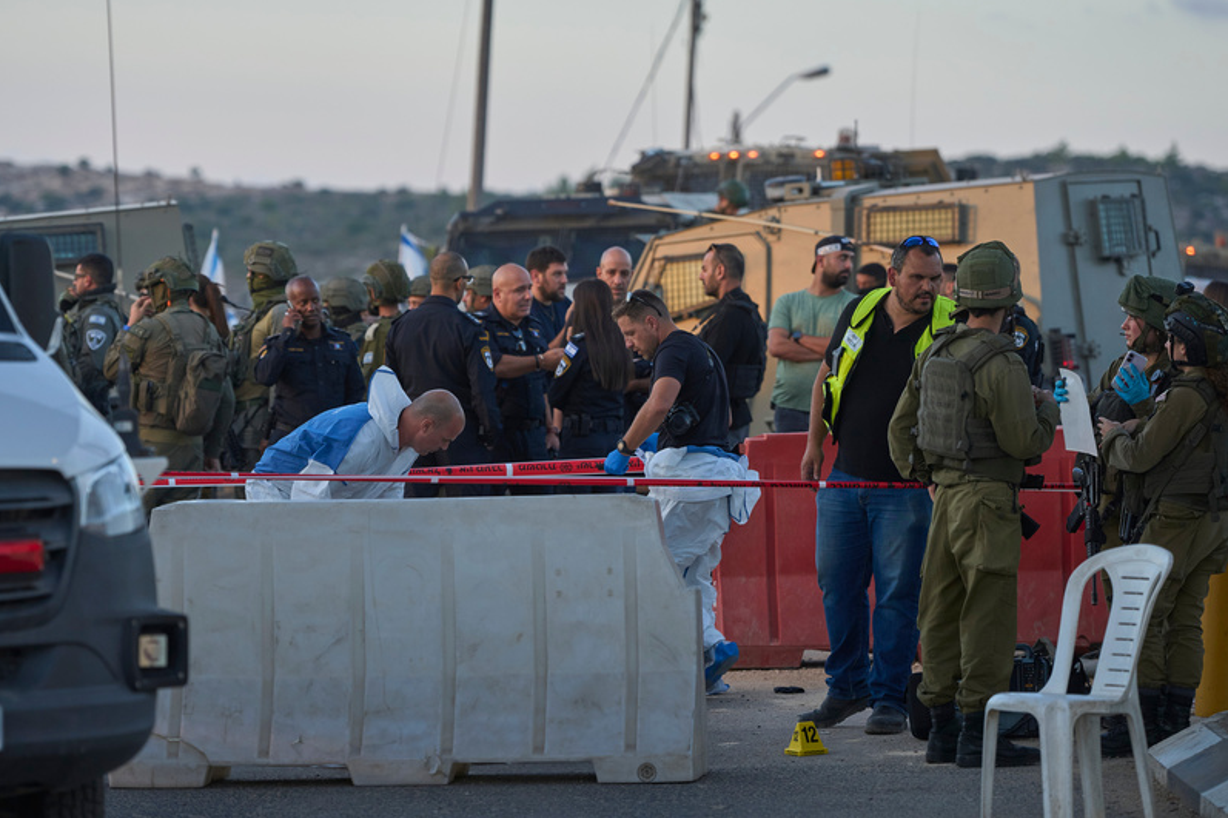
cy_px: 394
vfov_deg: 7.8
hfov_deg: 11.7
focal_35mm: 176
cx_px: 539
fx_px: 6002
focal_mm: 137
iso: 400
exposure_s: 1/400
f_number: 3.2
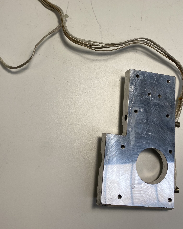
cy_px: 77
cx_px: 86
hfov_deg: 43.3
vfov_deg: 51.9
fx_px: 230
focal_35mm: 34
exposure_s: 1/147
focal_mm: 4.25
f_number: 1.8
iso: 32
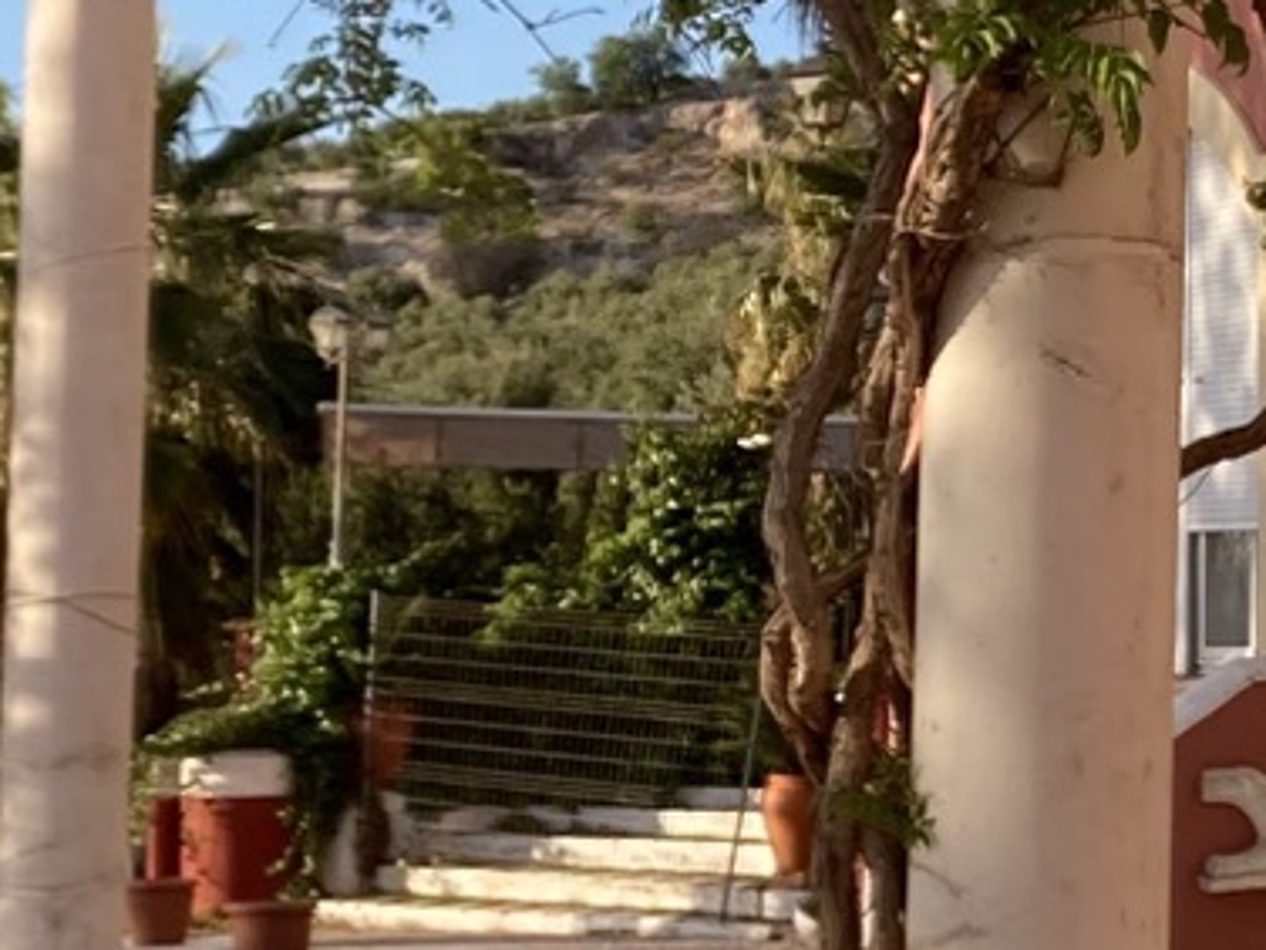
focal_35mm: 149
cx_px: 1515
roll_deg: -0.5
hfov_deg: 12.9
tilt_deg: +2.6
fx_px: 5449
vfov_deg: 9.9
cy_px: 300
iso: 20
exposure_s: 1/787
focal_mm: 3.99
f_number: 1.8
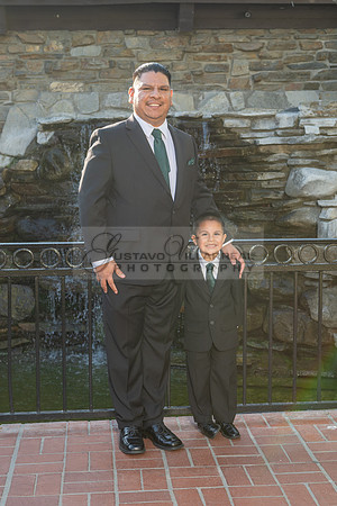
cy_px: 244
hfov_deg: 24.3
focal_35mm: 56
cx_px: 175
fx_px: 783
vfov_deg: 35.8
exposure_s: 1/250
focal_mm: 35
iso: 100
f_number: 4
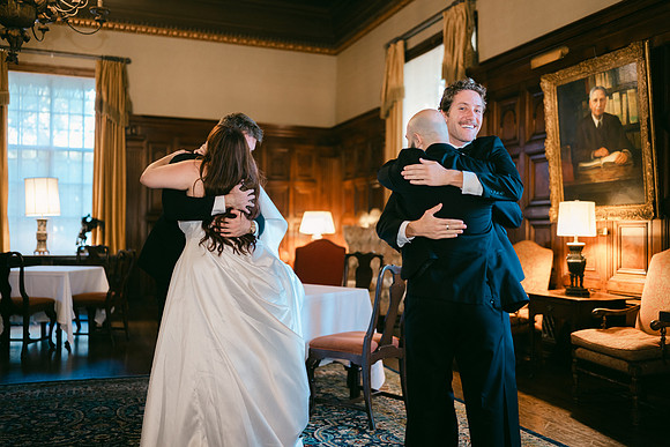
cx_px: 335
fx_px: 652
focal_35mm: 35
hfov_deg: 54.4
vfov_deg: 37.9
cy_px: 224
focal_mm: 35
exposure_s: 1/125
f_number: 1.2
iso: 640
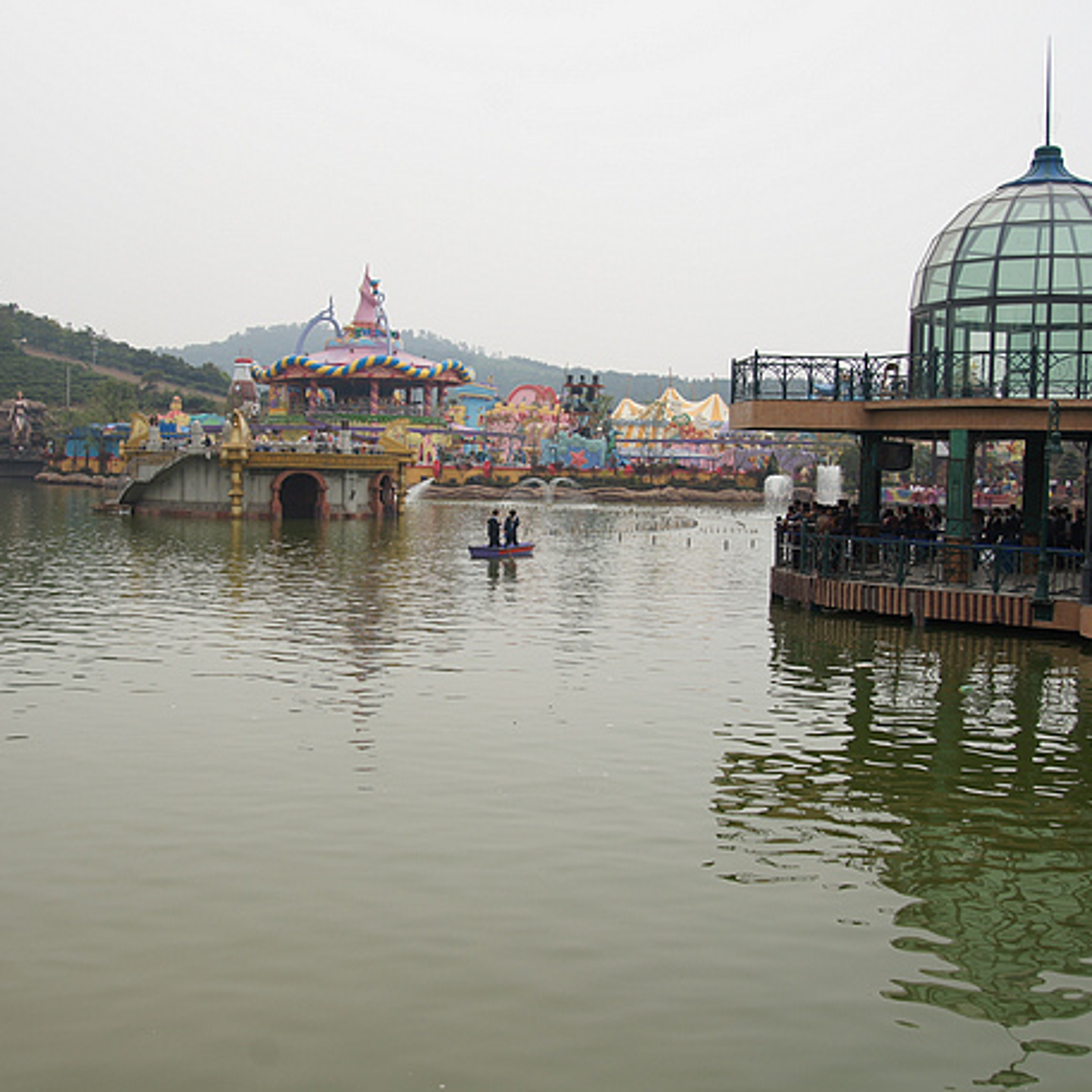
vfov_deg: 42.8
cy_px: 545
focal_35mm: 39
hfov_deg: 42.8
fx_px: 1392
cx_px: 519
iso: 100
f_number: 8
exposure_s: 1/160
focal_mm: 20
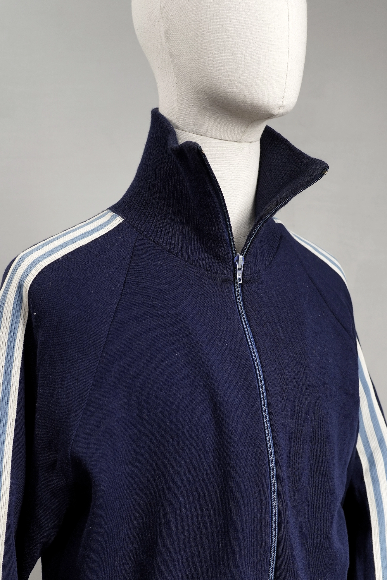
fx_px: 838
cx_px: 198
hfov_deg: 26.0
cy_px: 308
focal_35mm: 52
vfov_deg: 38.2
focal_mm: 32
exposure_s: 1/80
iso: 400
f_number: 4.5
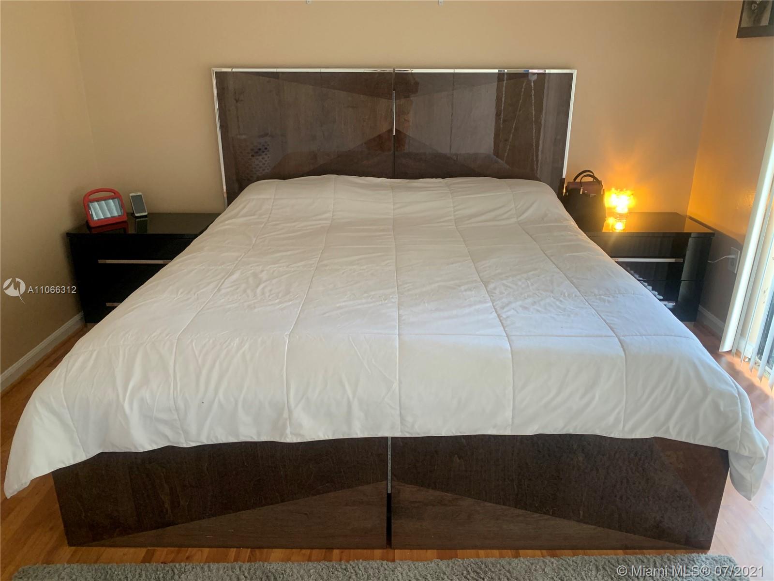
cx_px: 387
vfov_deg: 53.1
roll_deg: -0.4
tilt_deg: -20.1
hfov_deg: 67.3
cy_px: 290
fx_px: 581
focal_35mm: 26
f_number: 1.8
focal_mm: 4.25
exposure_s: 1/60
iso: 250
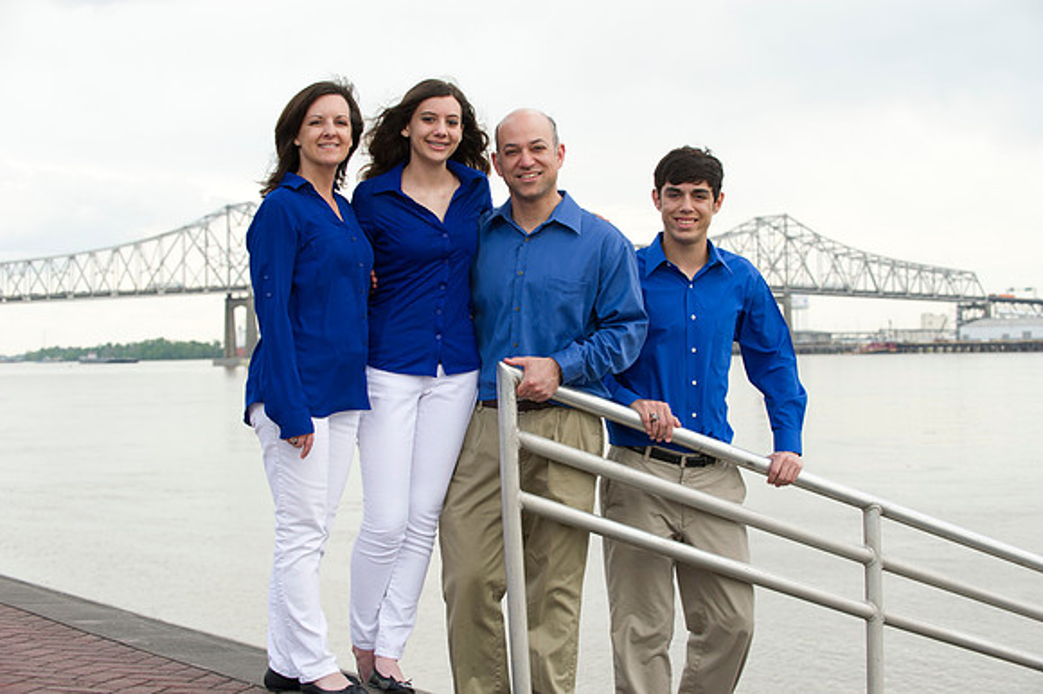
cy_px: 347
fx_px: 2027
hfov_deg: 28.9
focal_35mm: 70
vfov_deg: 19.4
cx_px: 522
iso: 320
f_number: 5.6
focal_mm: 70
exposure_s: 1/250
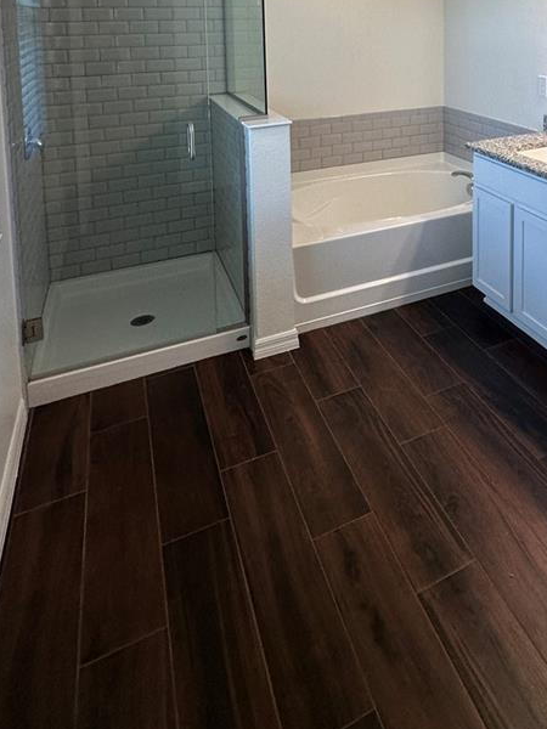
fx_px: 590
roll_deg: +1.4
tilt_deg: -1.9
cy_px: 56
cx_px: 442
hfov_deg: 46.9
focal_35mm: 28
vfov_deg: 54.2
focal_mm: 2.22
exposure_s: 1/120
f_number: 2.2
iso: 100
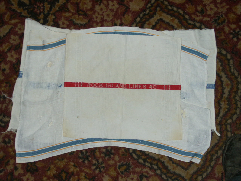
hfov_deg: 44.8
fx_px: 292
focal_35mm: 42
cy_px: 90
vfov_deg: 34.3
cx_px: 120
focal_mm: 10.96
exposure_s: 1/45
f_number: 2.8
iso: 200
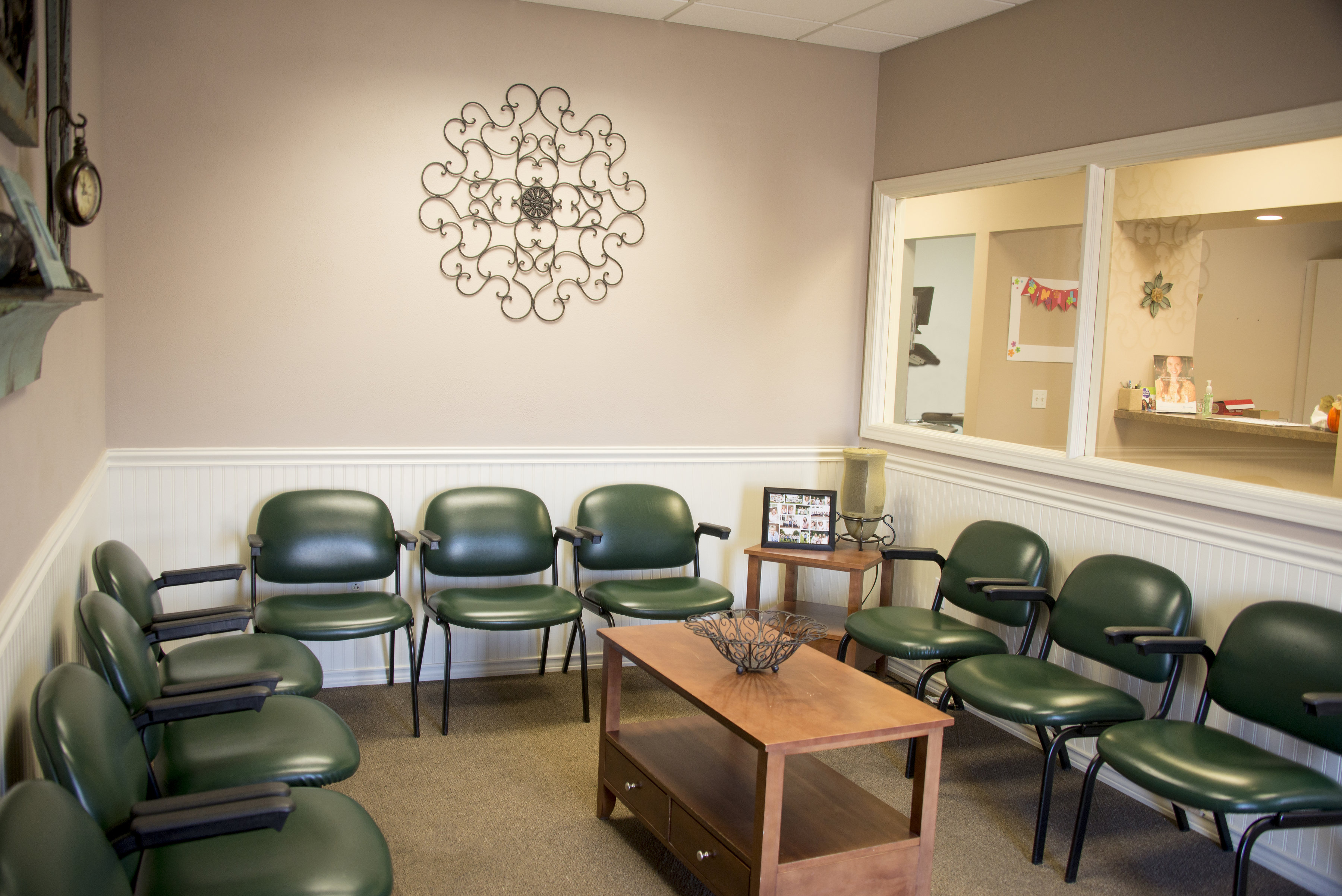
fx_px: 1193
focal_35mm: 32
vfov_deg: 41.1
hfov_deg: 58.7
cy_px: 448
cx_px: 671
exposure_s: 1/80
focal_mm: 32
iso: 400
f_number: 3.5
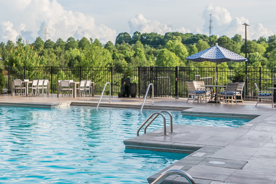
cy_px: 68
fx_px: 521
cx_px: -6
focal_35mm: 68
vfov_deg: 20.0
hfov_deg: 27.7
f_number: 5.6
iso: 100
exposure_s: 1/500
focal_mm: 21
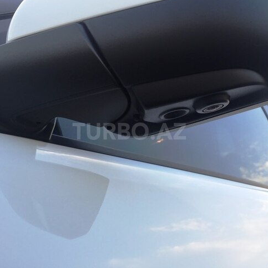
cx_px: 129
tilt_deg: +24.9
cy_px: 131
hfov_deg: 47.2
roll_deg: -0.4
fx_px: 307
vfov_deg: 47.2
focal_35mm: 35
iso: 32
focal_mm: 4.15
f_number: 2.2
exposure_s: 1/163
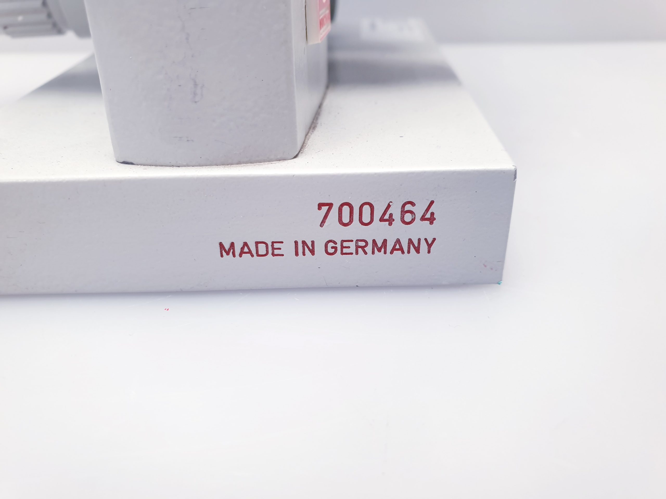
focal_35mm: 26
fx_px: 500
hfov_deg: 67.3
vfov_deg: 53.1
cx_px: 333
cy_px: 250
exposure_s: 1/50
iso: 100
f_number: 2.4
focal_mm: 4.3
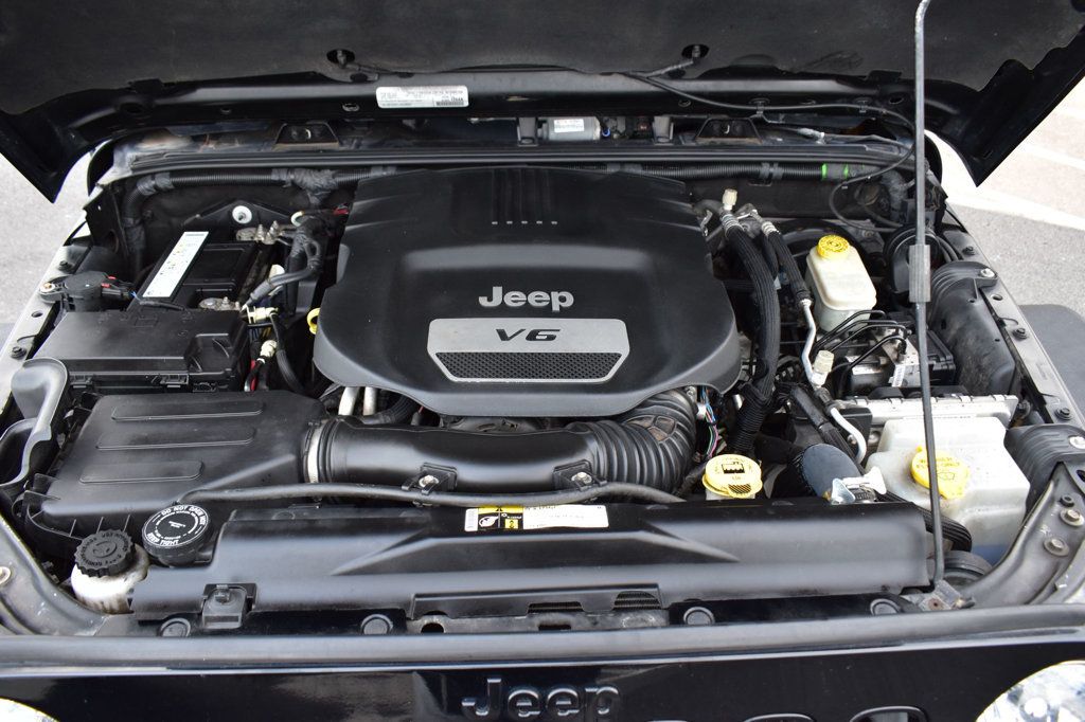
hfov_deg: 61.9
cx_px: 542
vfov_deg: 43.6
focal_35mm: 30
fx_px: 904
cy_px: 361
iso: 400
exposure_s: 1/15
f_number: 6.3
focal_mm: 20
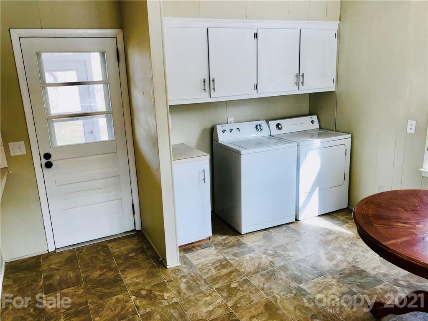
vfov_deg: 49.7
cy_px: 160
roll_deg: +1.4
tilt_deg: -14.2
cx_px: 214
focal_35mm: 28
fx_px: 346
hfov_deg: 63.4
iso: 32
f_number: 1.8
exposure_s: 1/60
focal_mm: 3.99
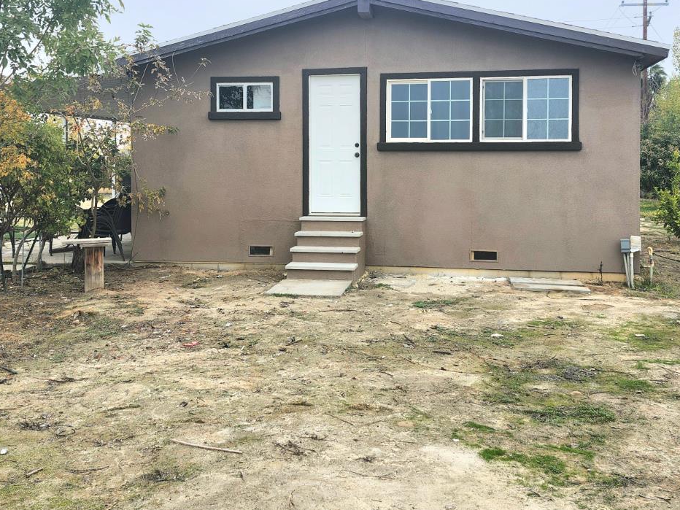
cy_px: 172
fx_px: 727
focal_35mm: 37
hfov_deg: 50.1
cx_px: 344
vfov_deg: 38.3
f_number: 1.8
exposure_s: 1/500
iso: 25
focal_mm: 5.54
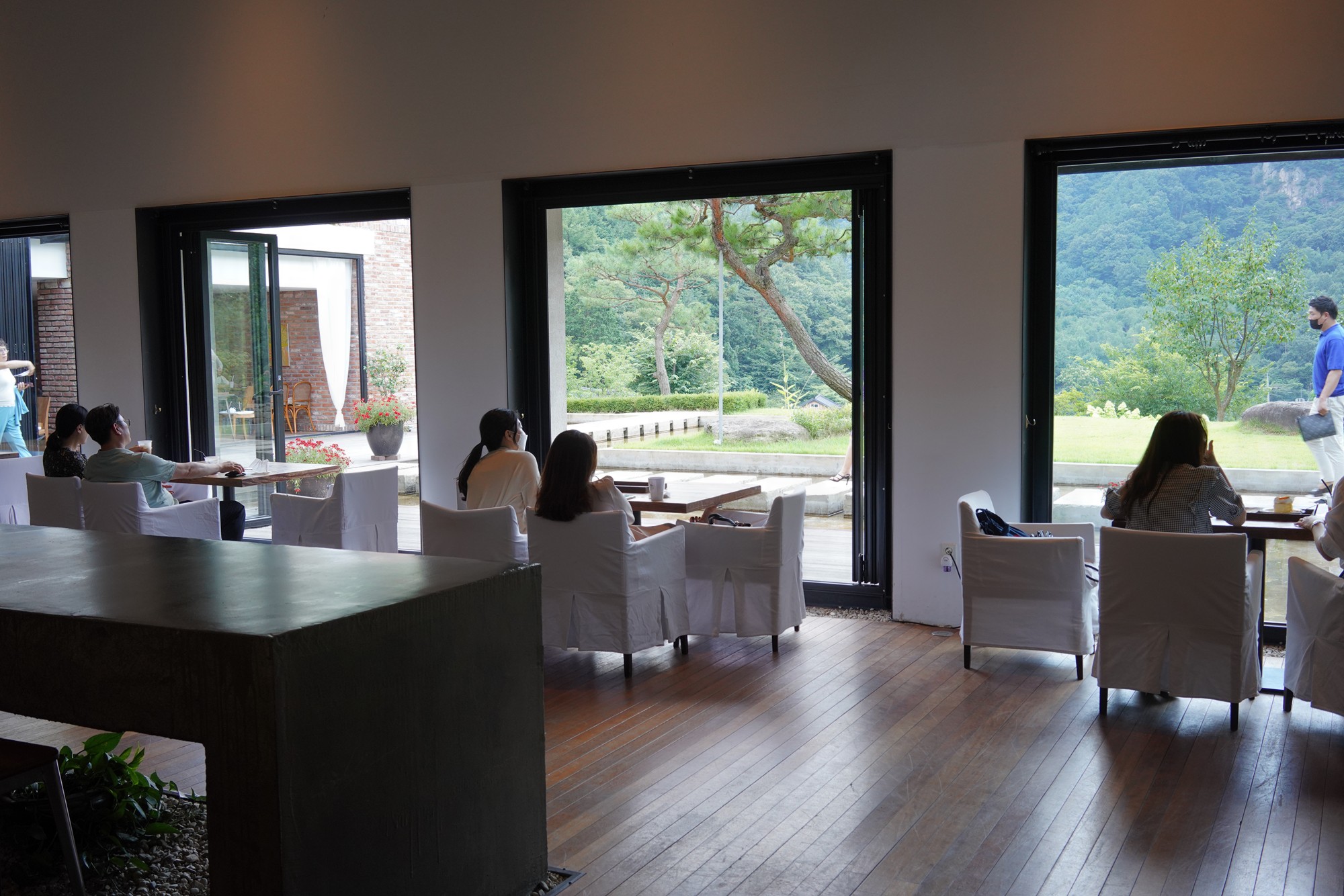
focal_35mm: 35
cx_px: 672
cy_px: 448
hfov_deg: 54.4
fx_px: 1307
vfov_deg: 37.9
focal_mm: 35
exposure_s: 1/100
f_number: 7.1
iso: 800
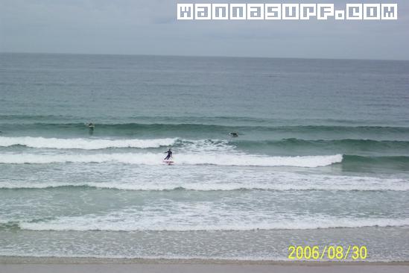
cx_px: 204
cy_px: 136
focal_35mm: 114
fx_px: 1295
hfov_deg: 17.9
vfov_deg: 12.0
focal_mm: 24
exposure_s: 1/700
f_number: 4.8
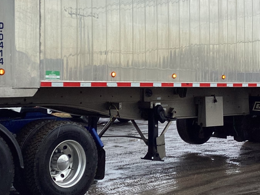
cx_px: 110
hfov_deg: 34.3
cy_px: 53
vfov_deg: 25.8
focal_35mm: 56
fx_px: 421
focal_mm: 3.3
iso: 25
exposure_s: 1/262
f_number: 2.4
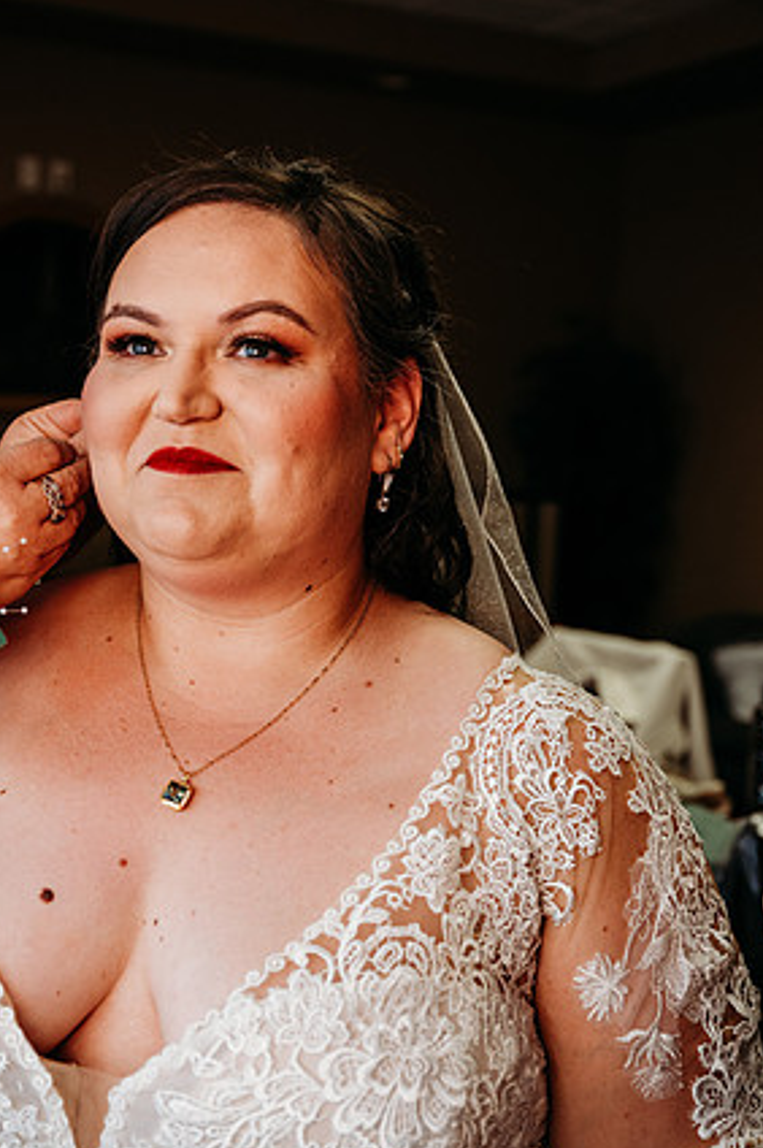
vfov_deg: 38.9
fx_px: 1624
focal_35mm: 51
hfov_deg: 26.4
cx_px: 363
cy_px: 604
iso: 1250
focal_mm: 48
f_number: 4.5
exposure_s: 1/200
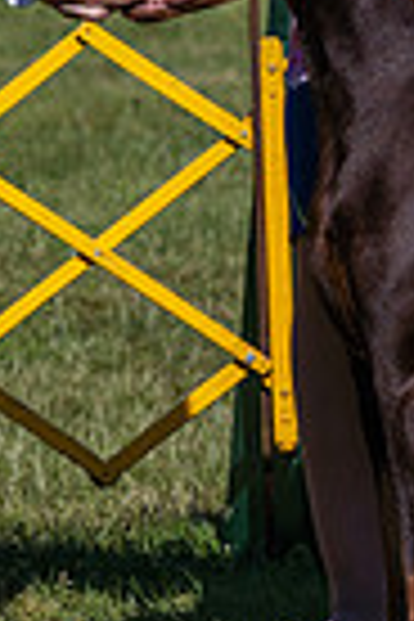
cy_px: -104
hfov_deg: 1.4
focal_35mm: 977
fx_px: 16852
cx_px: 353
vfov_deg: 2.1
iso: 100
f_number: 5.6
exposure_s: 1/1250
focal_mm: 200
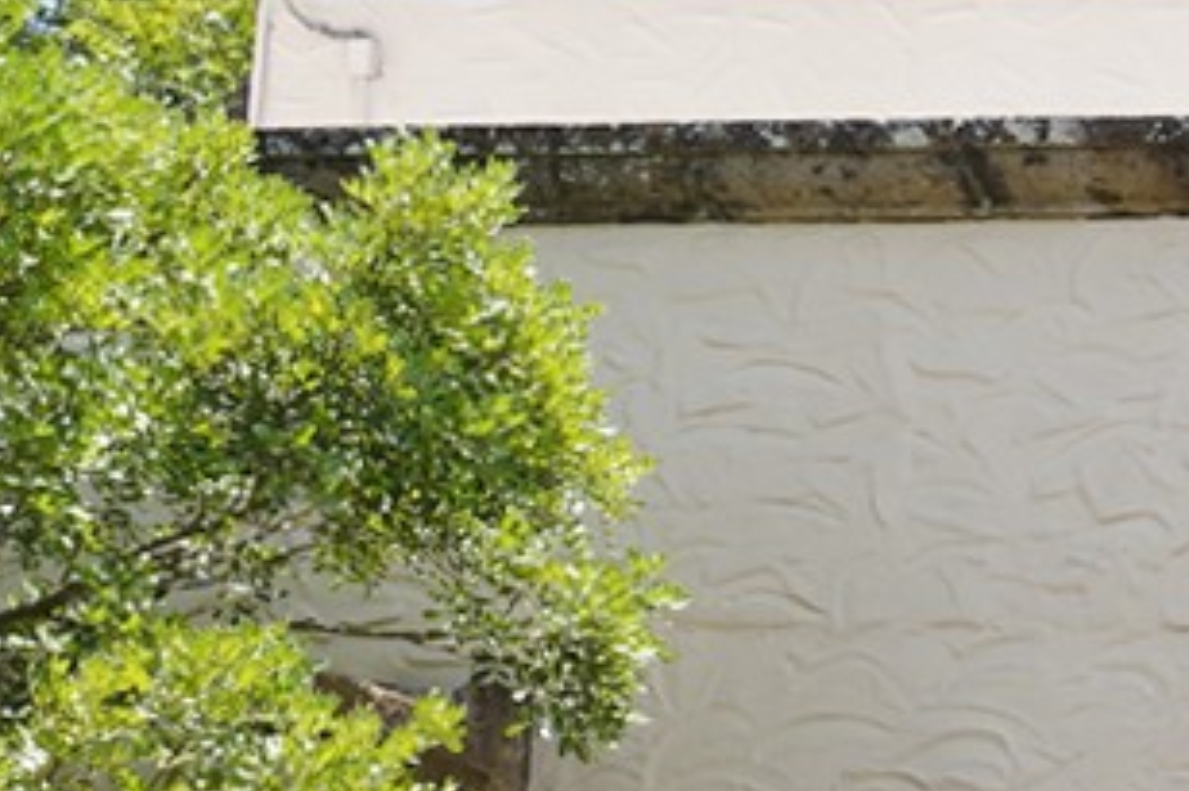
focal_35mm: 182
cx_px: 3721
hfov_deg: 8.9
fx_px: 6008
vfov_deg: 7.4
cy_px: 1181
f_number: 9
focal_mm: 28
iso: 100
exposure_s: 1/100
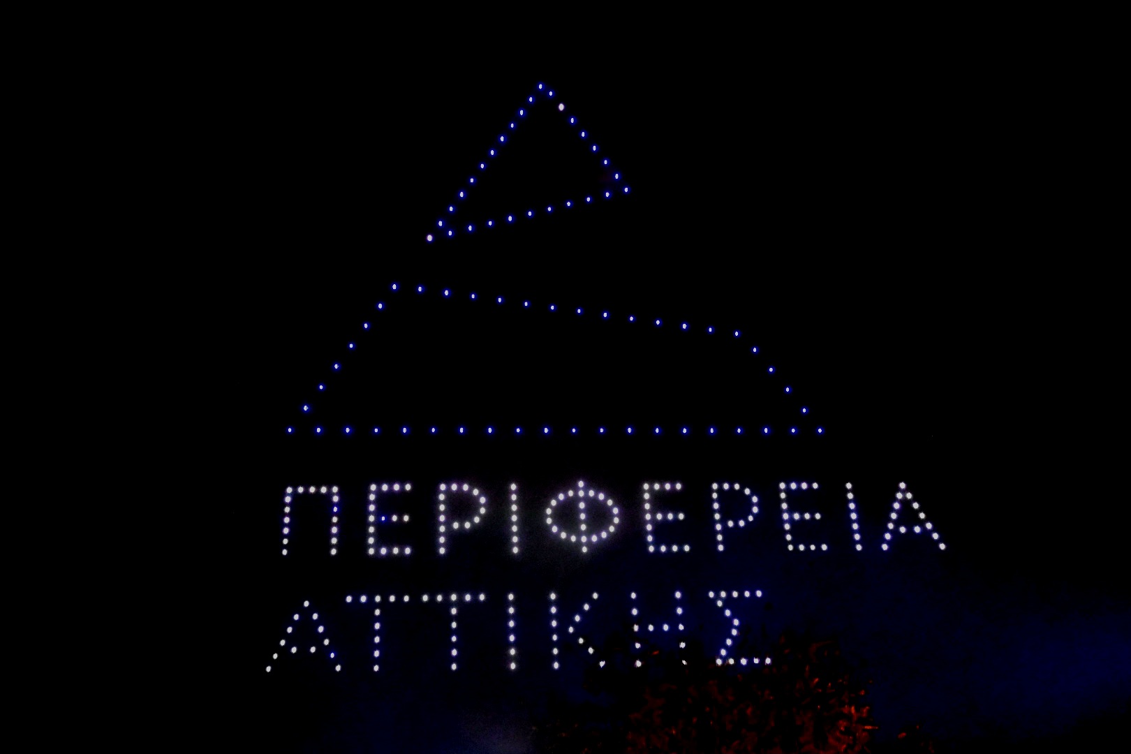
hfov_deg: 46.4
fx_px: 1319
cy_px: 377
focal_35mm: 42
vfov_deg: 31.9
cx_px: 566
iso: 10000
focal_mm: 42
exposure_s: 1/60.2
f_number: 2.8
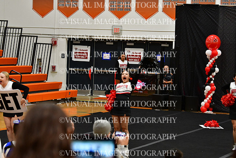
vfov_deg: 11.2
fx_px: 806
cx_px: 118
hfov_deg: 16.6
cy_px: 79
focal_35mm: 123
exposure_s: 1/500
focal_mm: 82
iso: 4000
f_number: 4
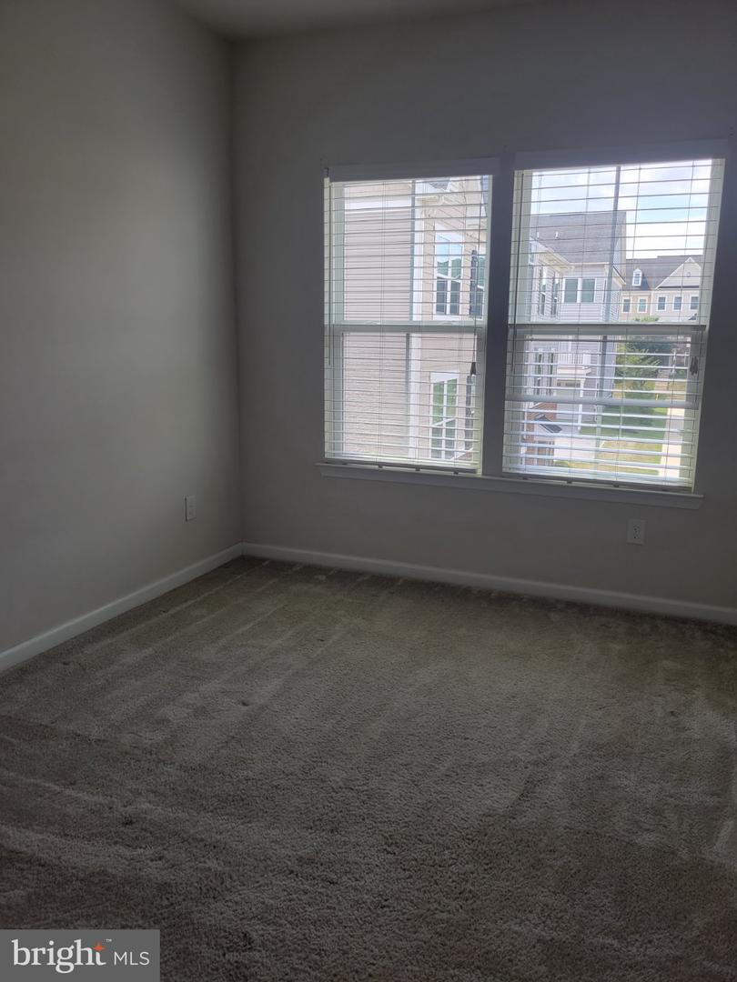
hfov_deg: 53.1
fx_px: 738
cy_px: 491
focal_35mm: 26
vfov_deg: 67.3
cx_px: 368
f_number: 1.8
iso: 40
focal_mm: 5.4
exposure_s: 1/142
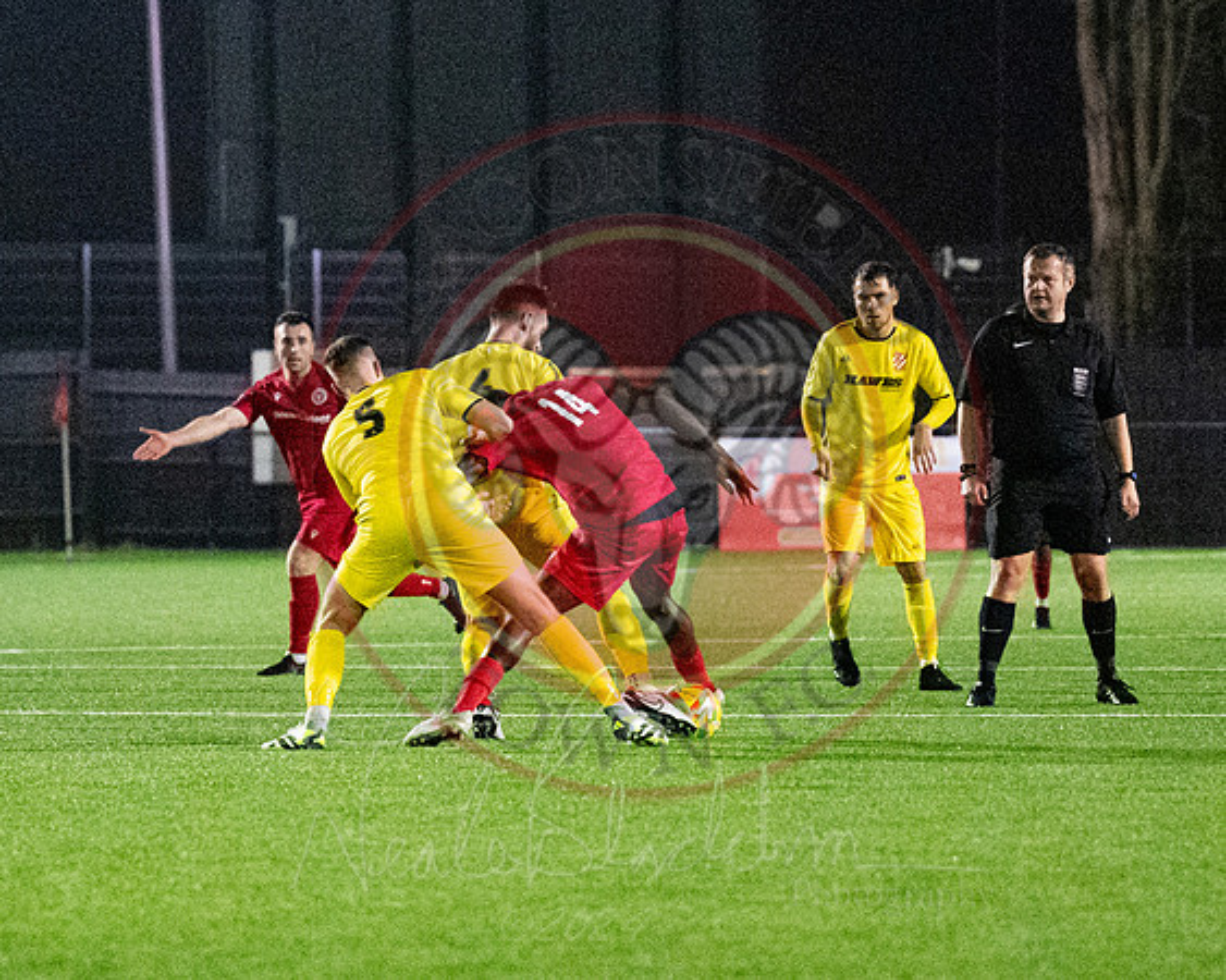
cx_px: 401
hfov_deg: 5.5
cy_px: 525
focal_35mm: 349
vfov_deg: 4.4
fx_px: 12669
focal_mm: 125
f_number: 2.8
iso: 8000
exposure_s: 1/1000
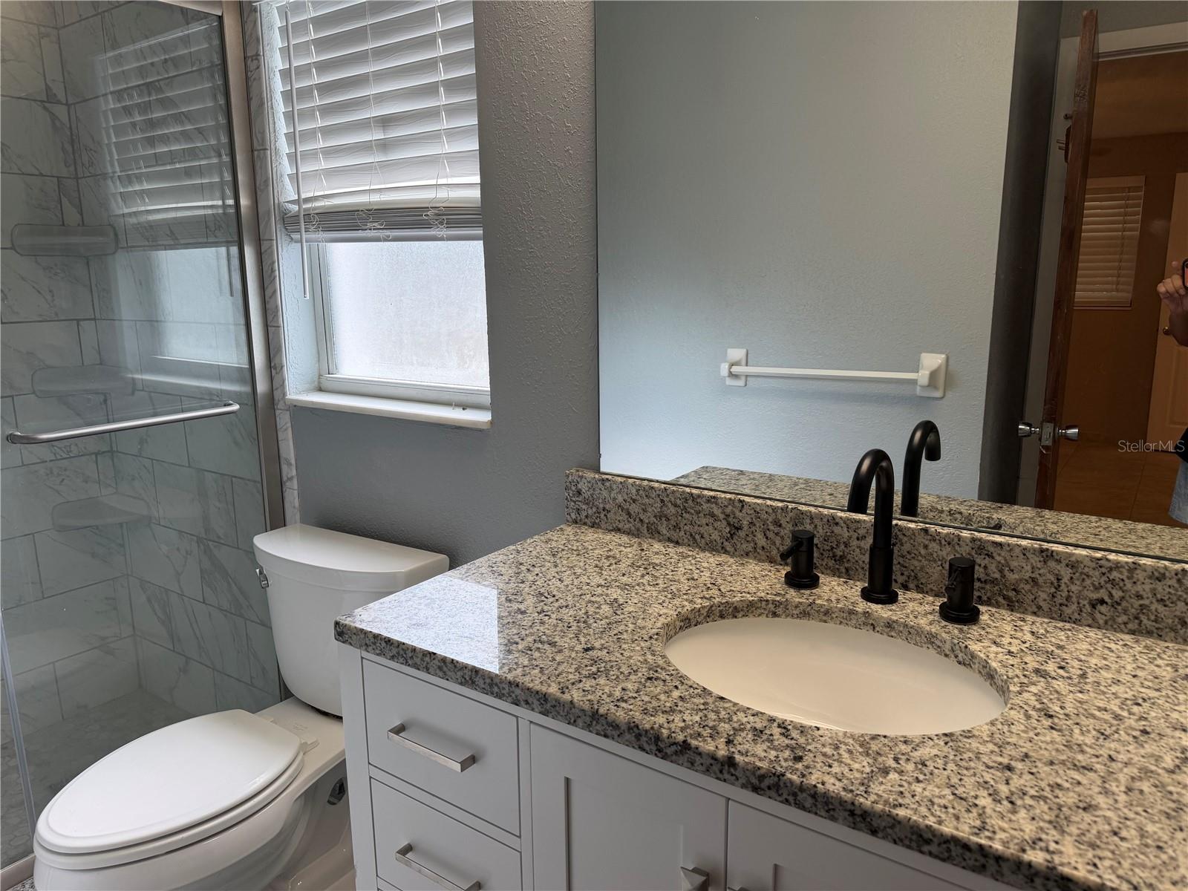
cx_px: 594
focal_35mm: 24
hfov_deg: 71.6
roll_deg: +1.3
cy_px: 446
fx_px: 824
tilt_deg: -11.5
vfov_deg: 56.8
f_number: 1.78
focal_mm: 6.76
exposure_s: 1/175
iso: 64
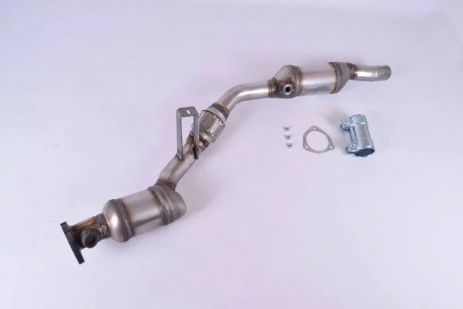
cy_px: 154
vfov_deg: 48.0
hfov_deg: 67.4
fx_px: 347
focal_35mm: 27
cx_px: 232
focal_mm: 18
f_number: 16
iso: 400
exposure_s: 1/60
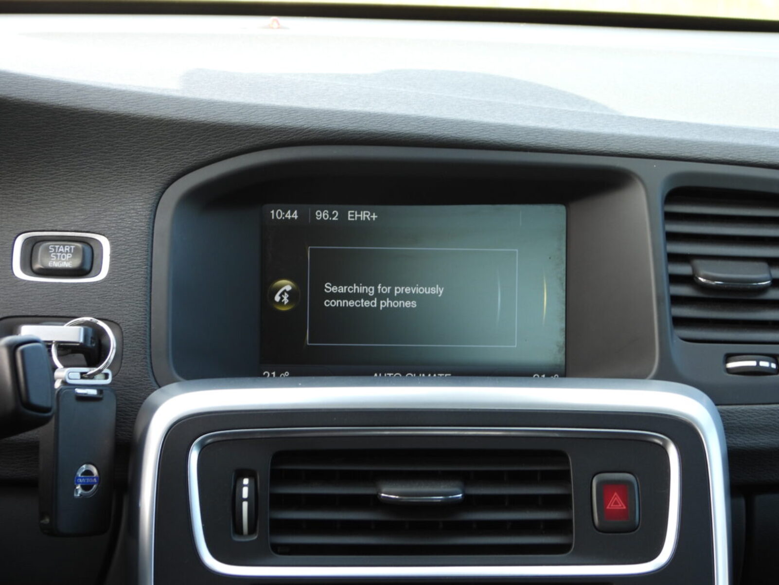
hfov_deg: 23.0
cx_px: 390
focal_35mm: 85
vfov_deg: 17.4
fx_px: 1913
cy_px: 292
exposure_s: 1/60
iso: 100
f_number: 3.5
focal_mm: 15.3
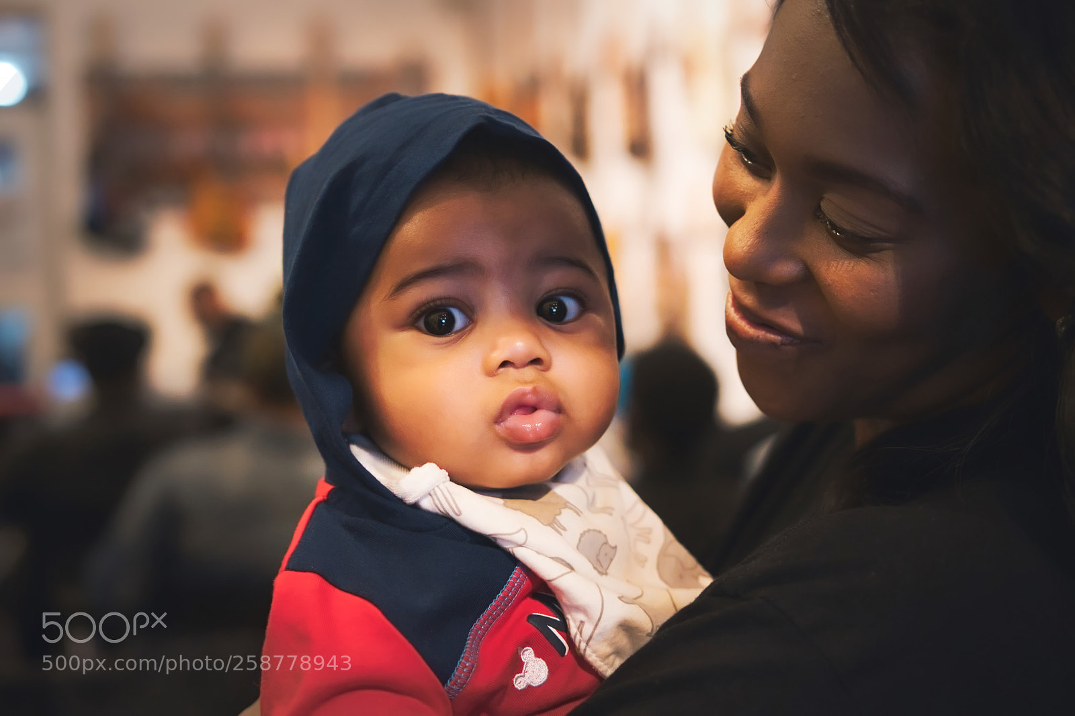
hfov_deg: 33.4
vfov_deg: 22.6
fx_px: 1791
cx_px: 538
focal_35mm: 60
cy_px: 358
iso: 2500
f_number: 1.8
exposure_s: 1/160
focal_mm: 30
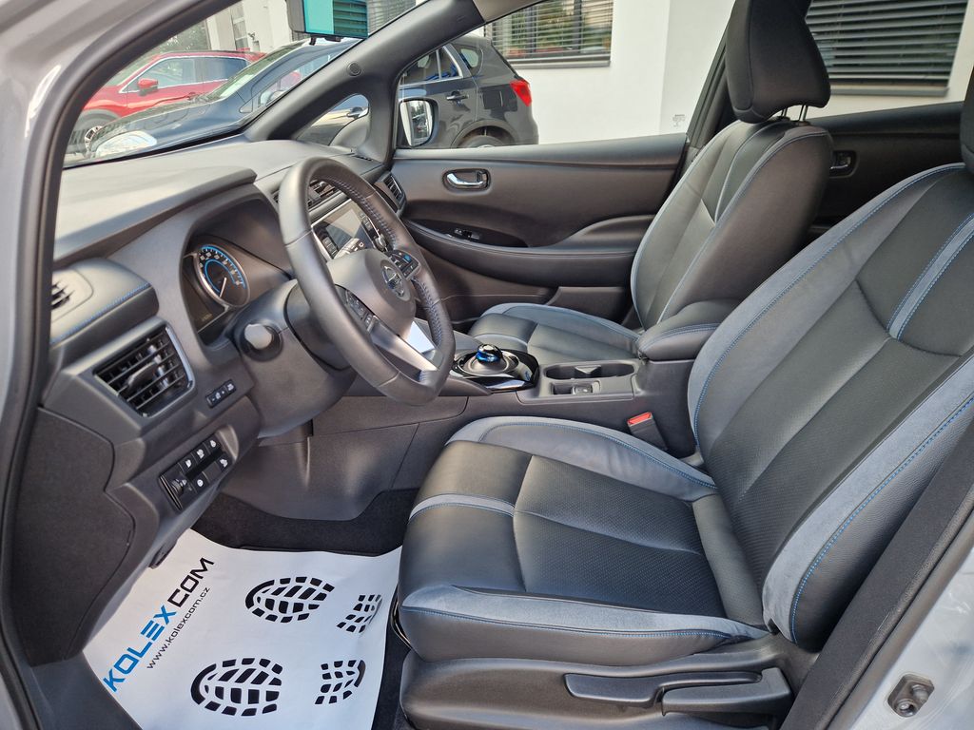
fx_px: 647
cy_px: 365
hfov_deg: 73.9
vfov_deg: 58.9
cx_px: 487
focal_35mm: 23
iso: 100
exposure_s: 1/180
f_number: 1.8
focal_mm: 5.4
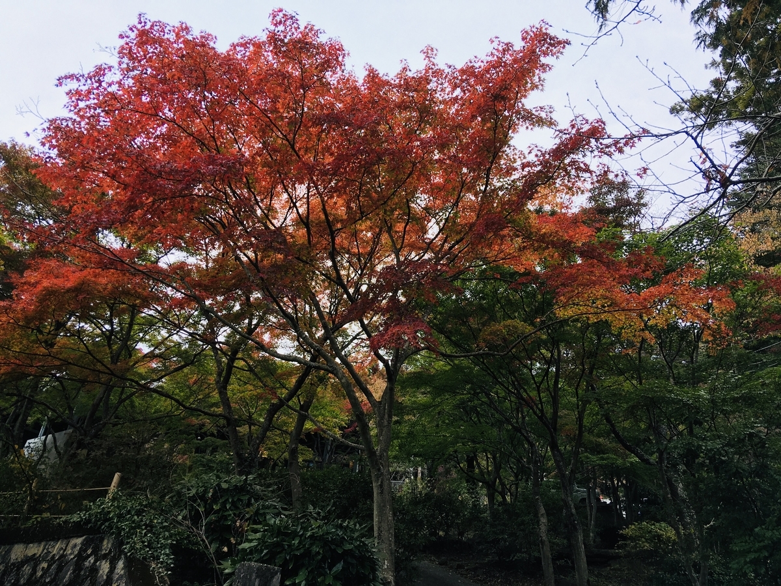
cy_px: 293
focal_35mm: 29
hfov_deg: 61.7
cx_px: 390
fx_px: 654
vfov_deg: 48.2
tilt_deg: +29.3
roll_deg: -6.3
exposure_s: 1/300
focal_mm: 4.15
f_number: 2.2
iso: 25
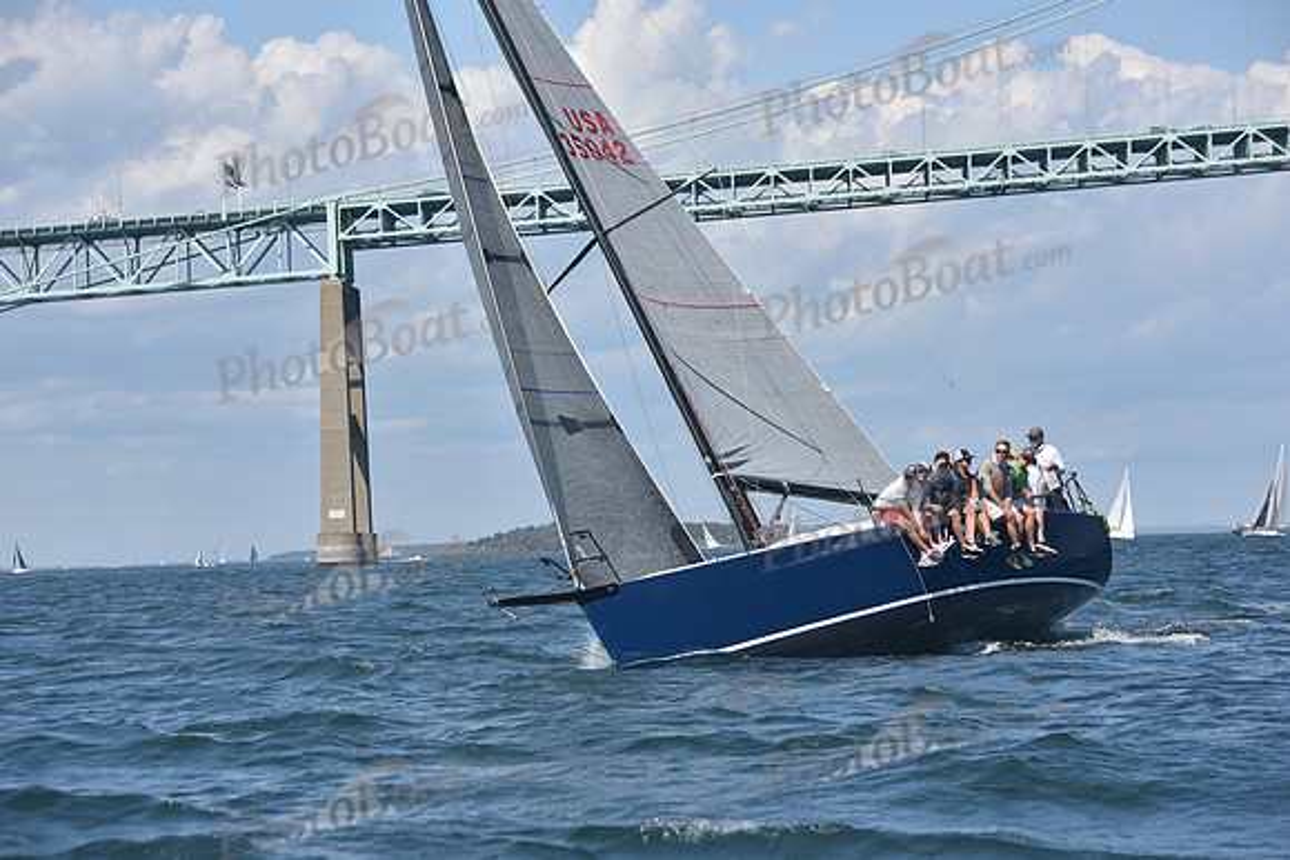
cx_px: 645
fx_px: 3584
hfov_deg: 20.4
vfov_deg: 13.7
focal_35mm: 100
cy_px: 430
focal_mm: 100
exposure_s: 1/1000
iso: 250
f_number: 5.6
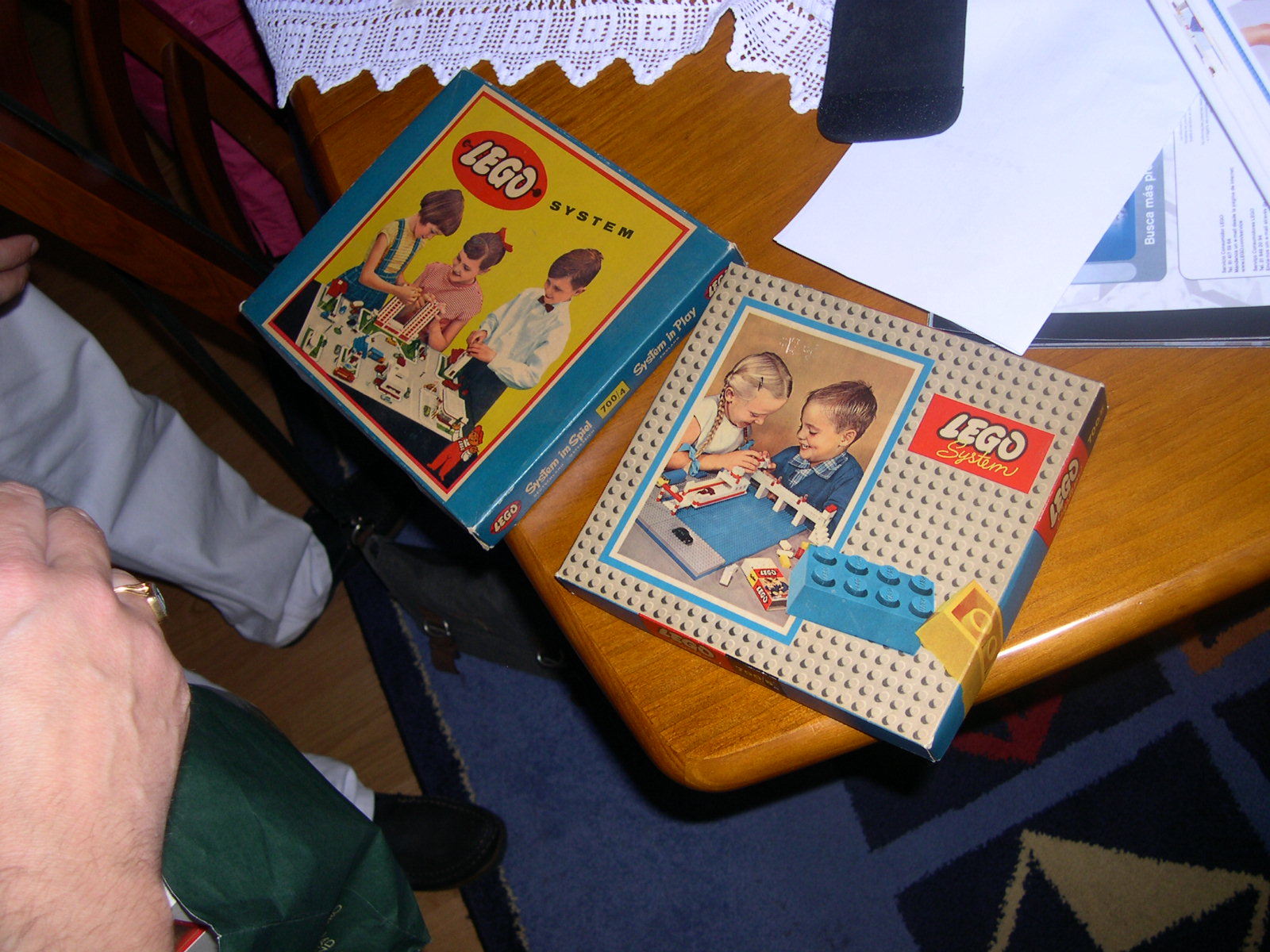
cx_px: 635
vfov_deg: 37.7
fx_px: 1394
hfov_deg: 49.0
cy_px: 476
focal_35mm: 38
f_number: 2.8
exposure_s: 1/60
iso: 100
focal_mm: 8
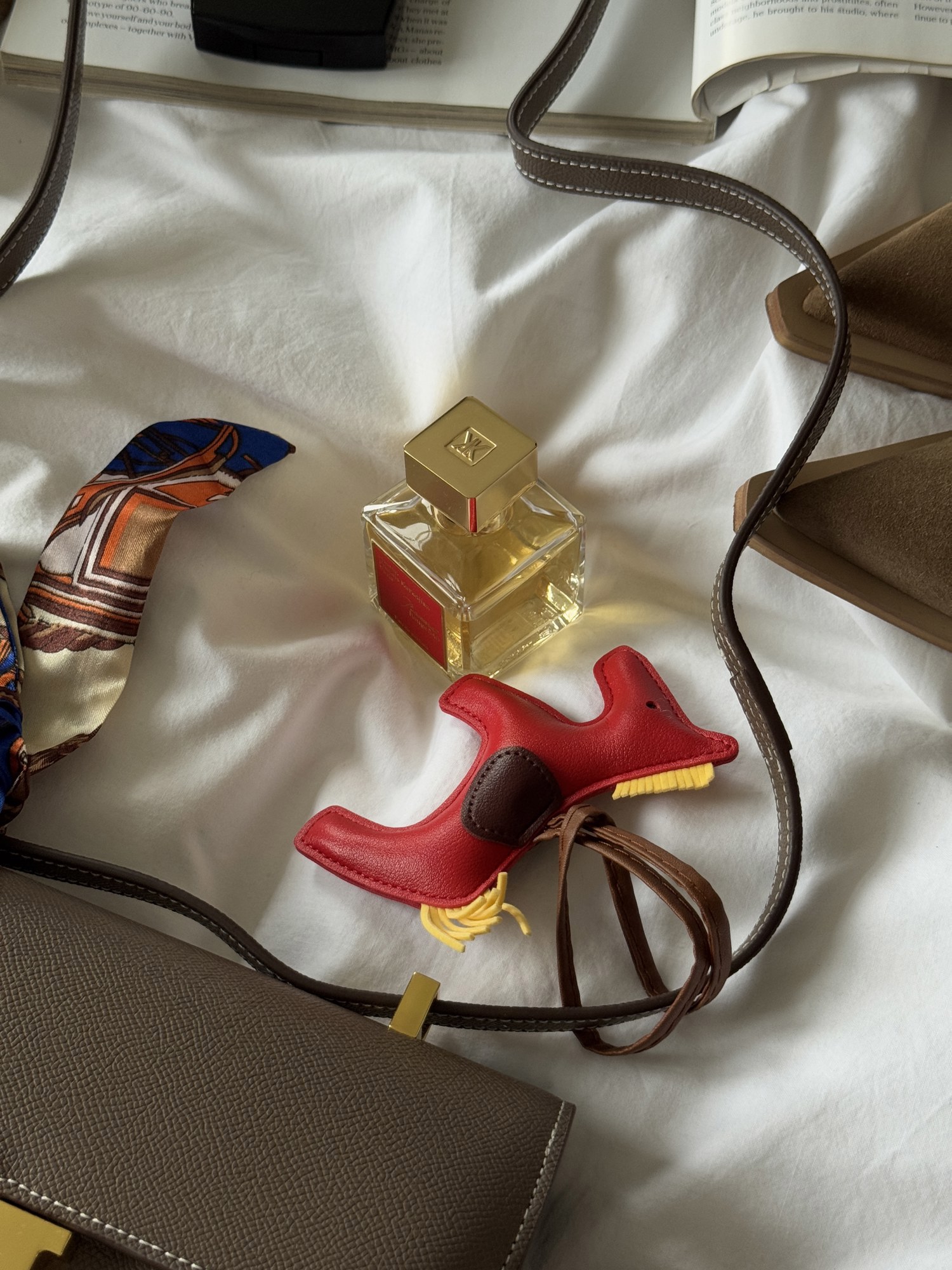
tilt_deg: -64.8
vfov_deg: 39.7
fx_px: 1760
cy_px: 635
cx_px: 476
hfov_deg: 30.3
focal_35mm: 48
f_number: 1.78
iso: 100
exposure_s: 1/82
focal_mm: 6.76
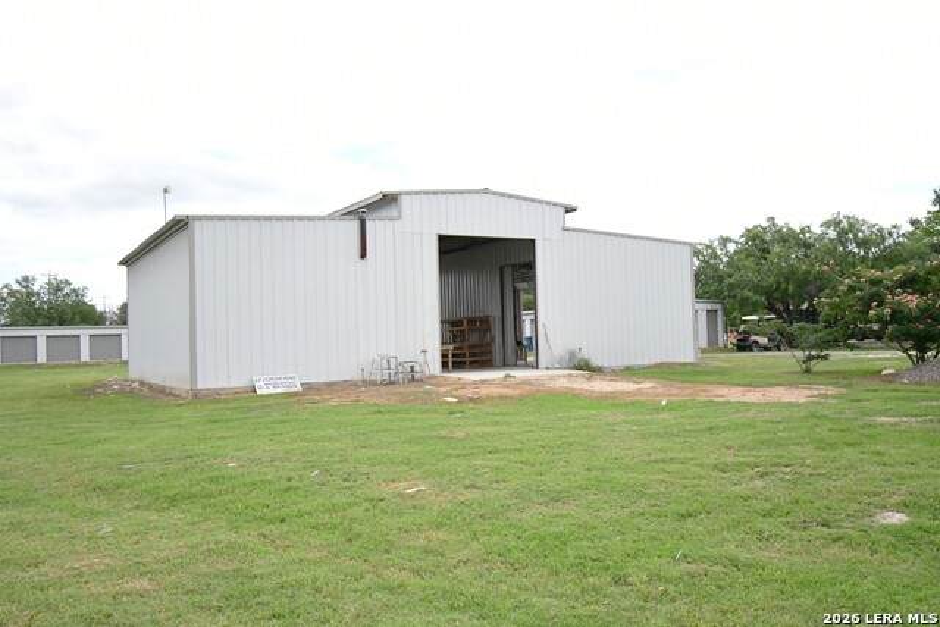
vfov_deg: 43.6
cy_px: 314
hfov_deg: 61.9
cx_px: 470
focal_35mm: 30
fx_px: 783
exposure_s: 1/8000
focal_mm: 20
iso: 4000
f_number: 5.6
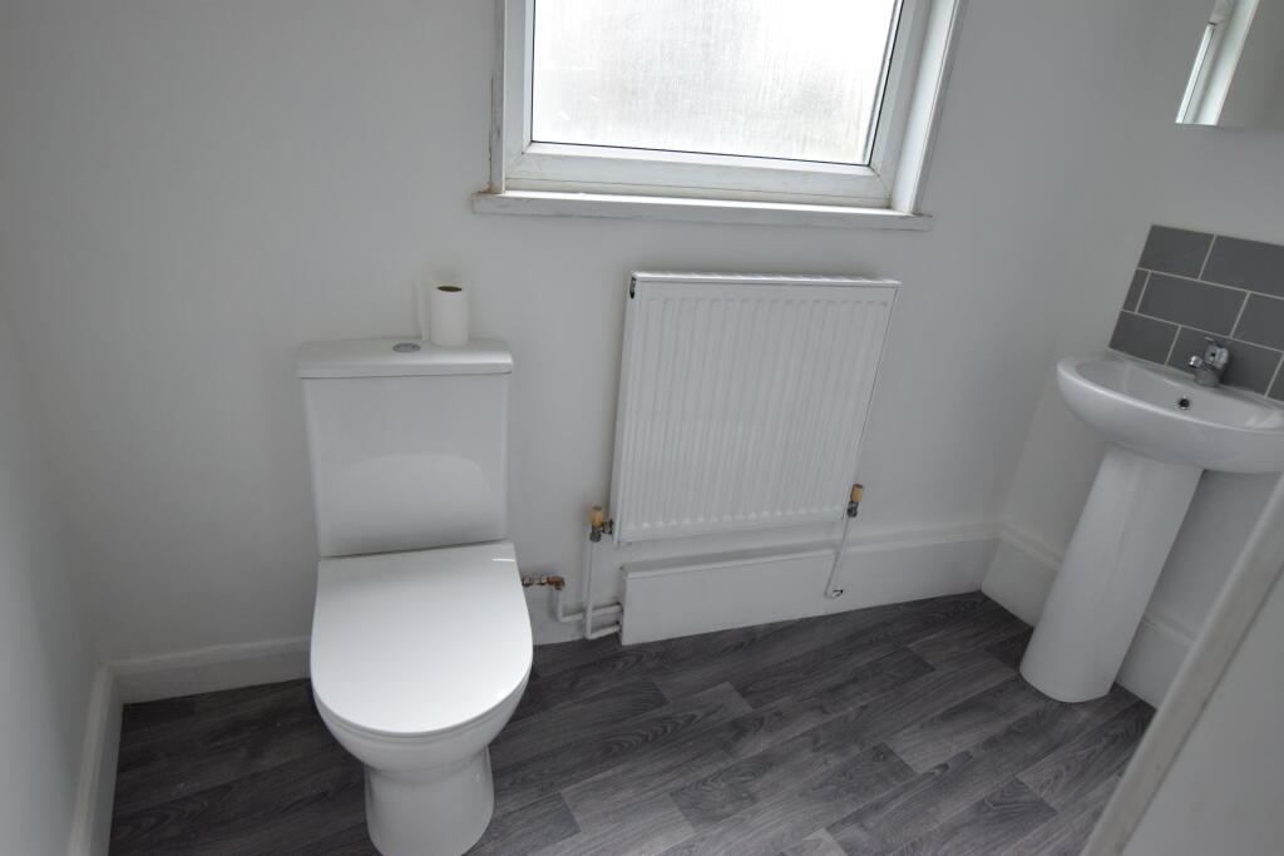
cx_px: 642
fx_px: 696
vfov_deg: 63.2
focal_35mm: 20
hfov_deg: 85.4
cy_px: 428
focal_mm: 13
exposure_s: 1/100
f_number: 7.1
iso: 800
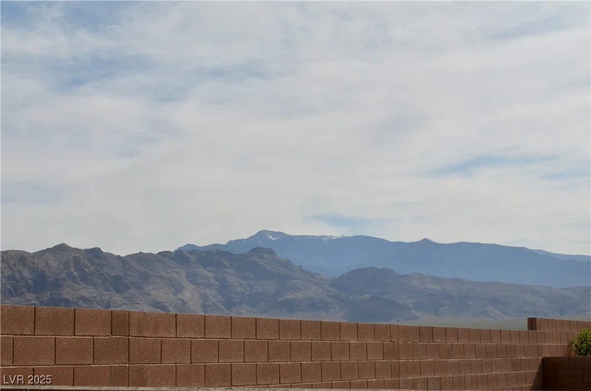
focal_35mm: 68
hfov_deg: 29.9
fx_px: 1106
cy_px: 196
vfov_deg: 20.1
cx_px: 296
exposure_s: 1/400
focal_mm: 45
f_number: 10
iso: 100
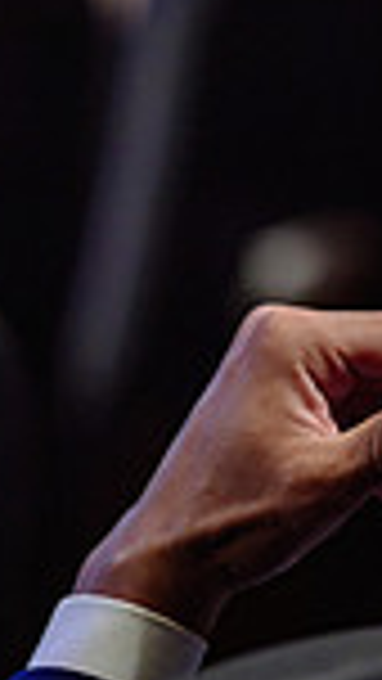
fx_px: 11662
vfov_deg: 3.3
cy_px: 578
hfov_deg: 1.9
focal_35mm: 648
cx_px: -94
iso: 1600
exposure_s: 1/160
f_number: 2.8
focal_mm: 150
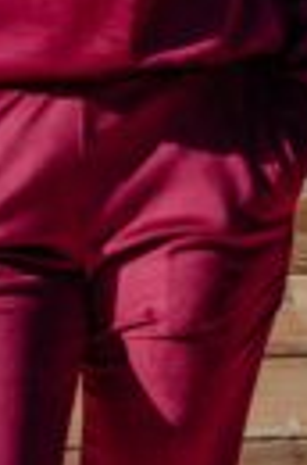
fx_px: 3716
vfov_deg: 7.1
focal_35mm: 289
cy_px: 249
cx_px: 182
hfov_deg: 4.7
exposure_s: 1/640
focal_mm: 49
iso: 100
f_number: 5.6
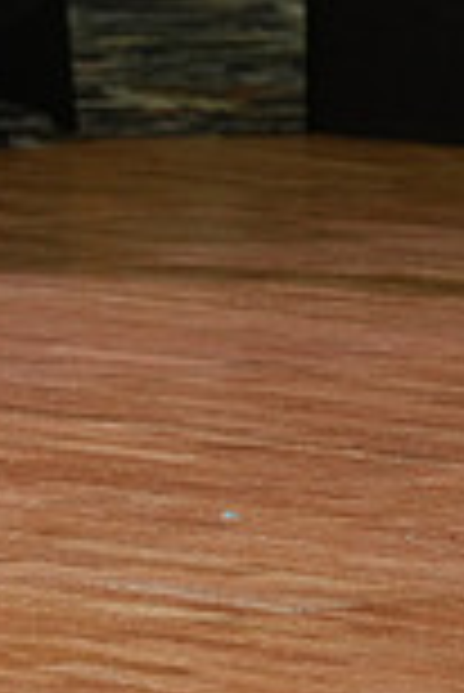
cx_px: 304
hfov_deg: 2.3
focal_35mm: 606
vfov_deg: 3.4
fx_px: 11689
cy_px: -212
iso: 1250
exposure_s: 1/60
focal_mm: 161
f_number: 5.6
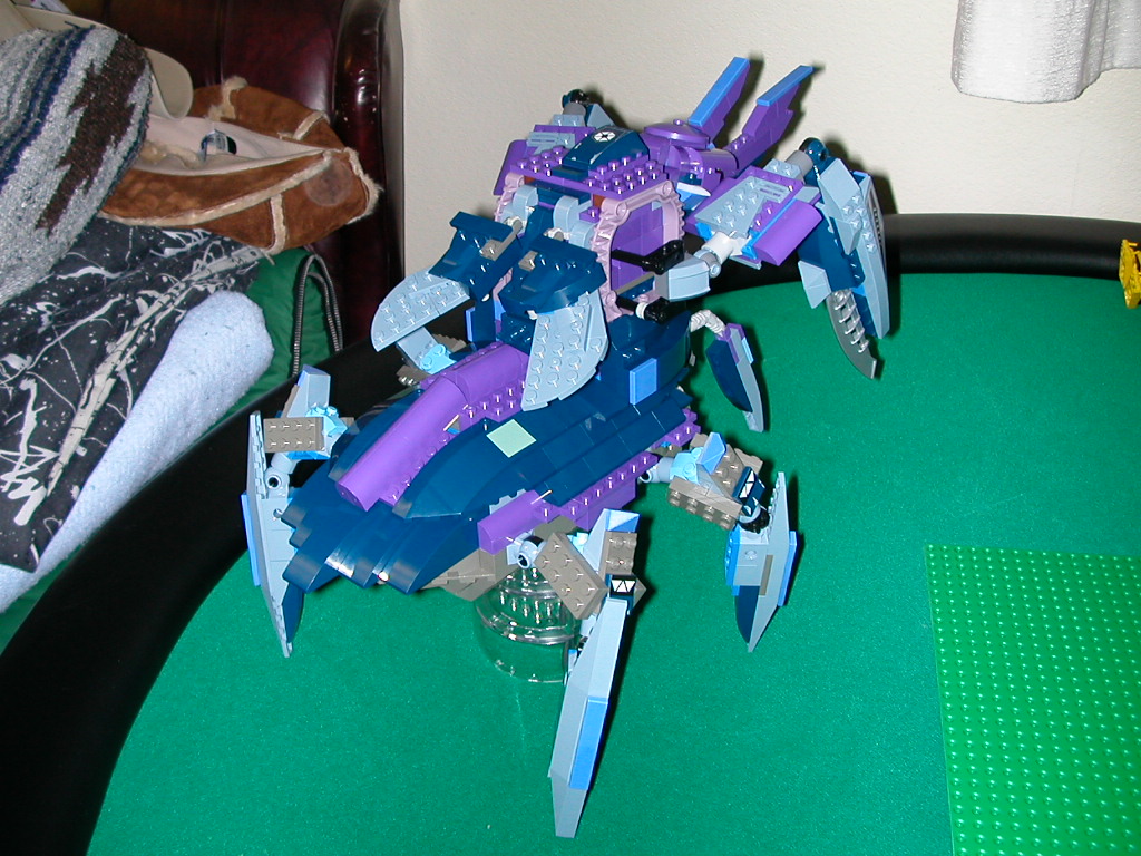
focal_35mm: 37
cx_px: 570
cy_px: 428
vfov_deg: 38.7
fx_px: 1220
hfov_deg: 50.1
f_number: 2.7
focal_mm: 5.6
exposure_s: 1/59.9
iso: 100
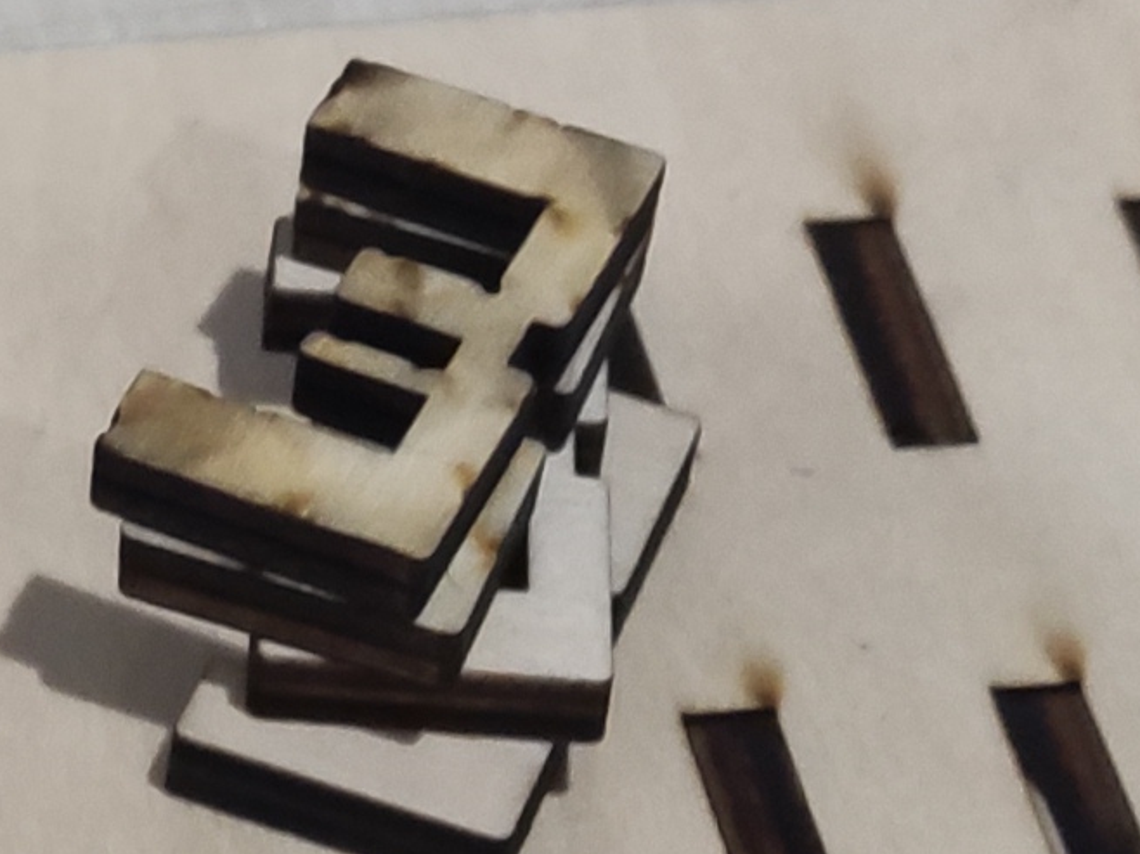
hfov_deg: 12.7
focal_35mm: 152
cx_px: -262
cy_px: 946
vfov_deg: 9.7
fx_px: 5004
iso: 863
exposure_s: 1/33
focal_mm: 4.71
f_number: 1.79
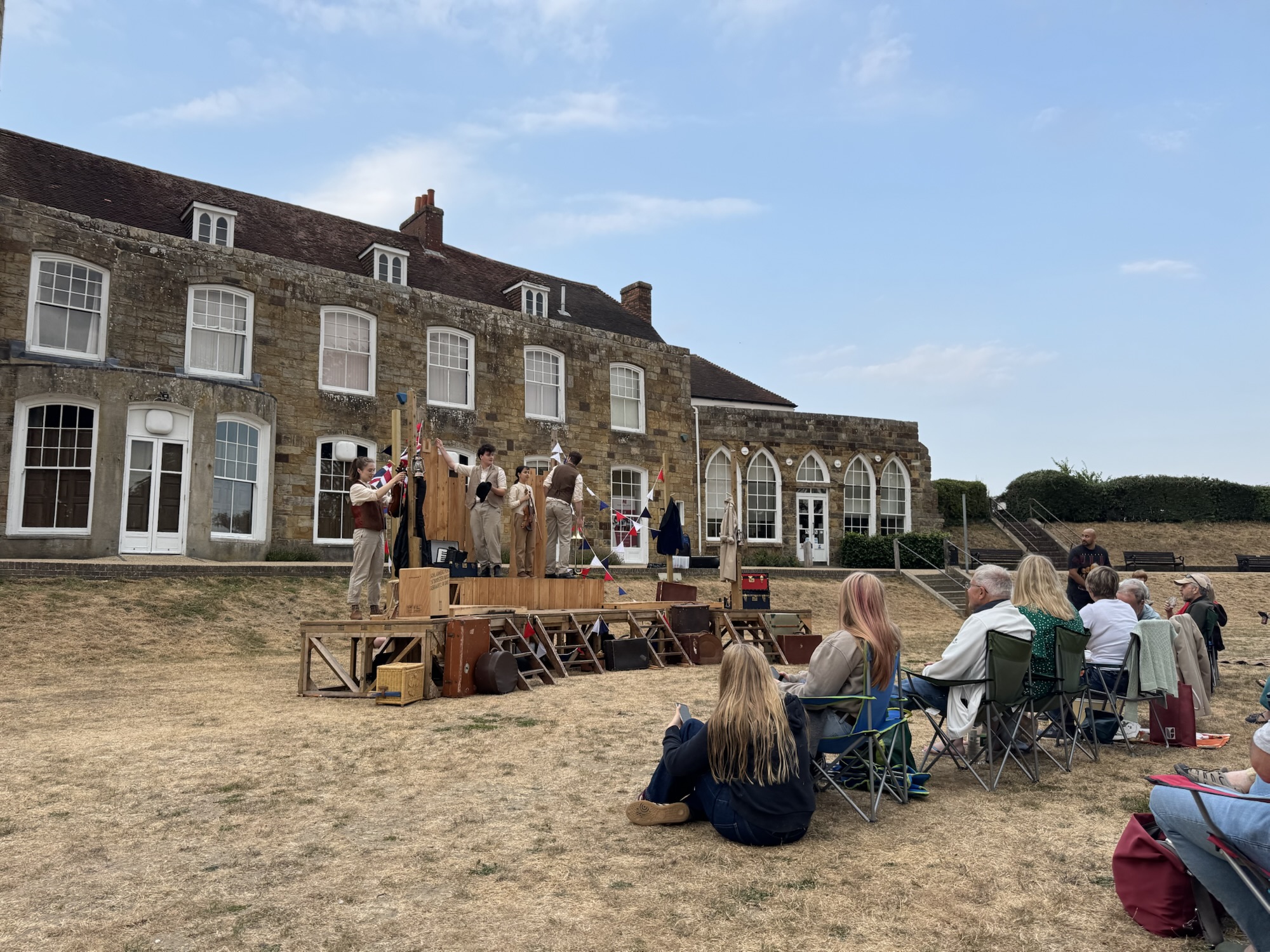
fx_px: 881
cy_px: 476
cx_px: 635
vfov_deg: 56.8
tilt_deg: +6.9
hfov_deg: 71.6
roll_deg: +0.7
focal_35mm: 24
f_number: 1.78
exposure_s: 1/1238
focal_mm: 6.76
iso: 80
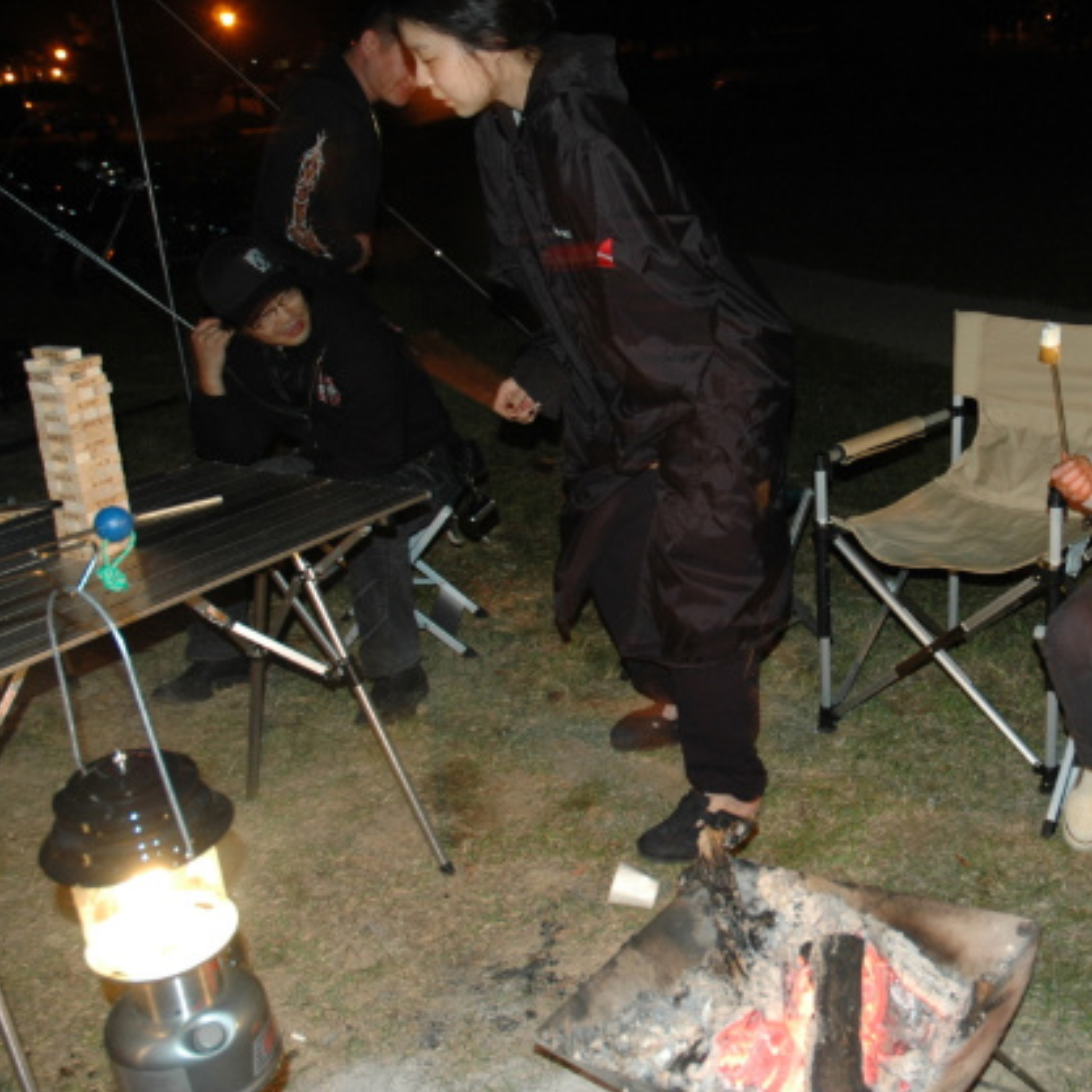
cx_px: 770
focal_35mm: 43
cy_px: 543
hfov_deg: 38.5
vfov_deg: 39.2
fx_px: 1535
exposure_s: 1/5
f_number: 3.8
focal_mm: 22
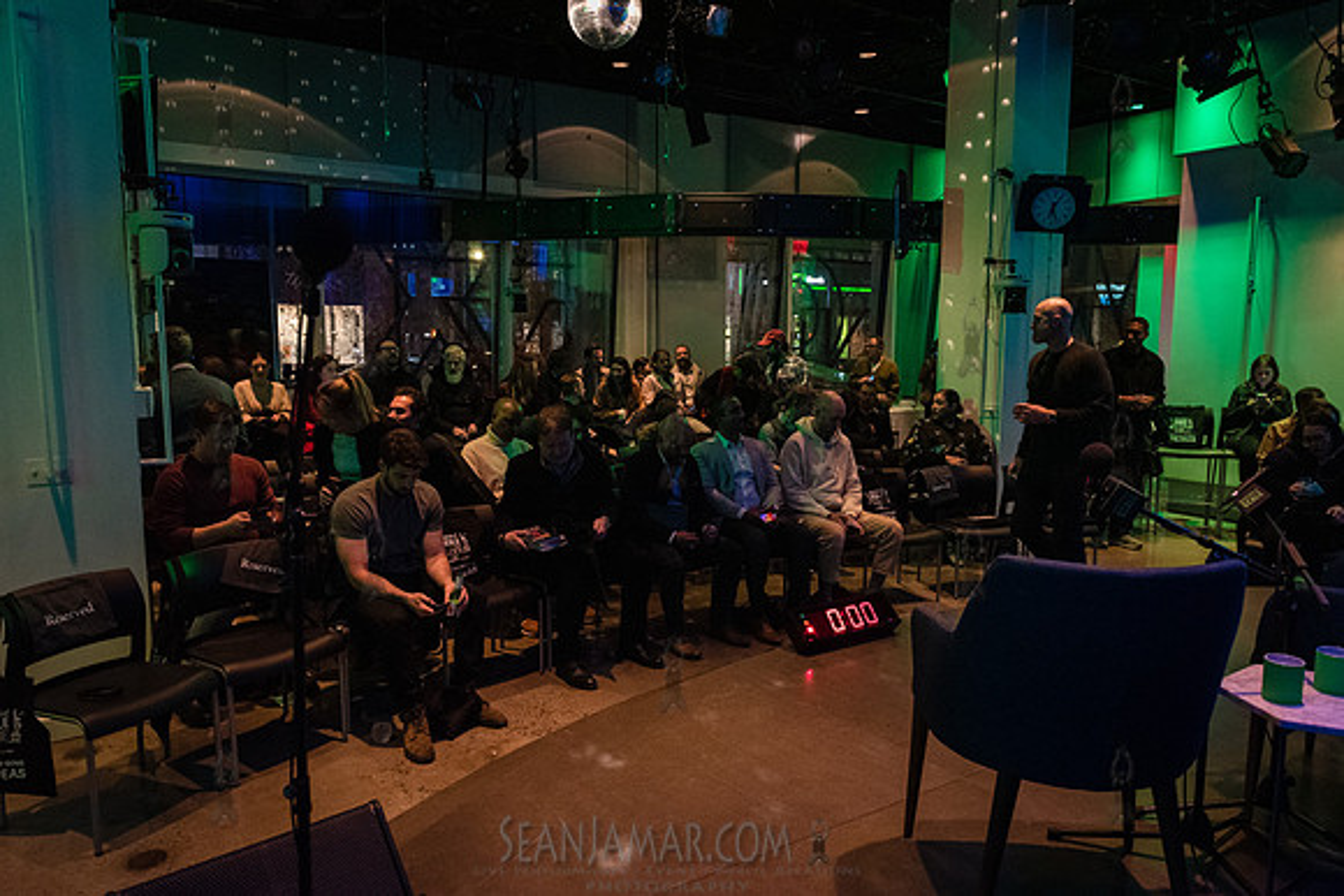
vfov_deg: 52.0
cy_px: 448
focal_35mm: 25
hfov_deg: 72.4
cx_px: 672
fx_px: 919
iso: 8000
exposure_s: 1/125
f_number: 3.5
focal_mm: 24
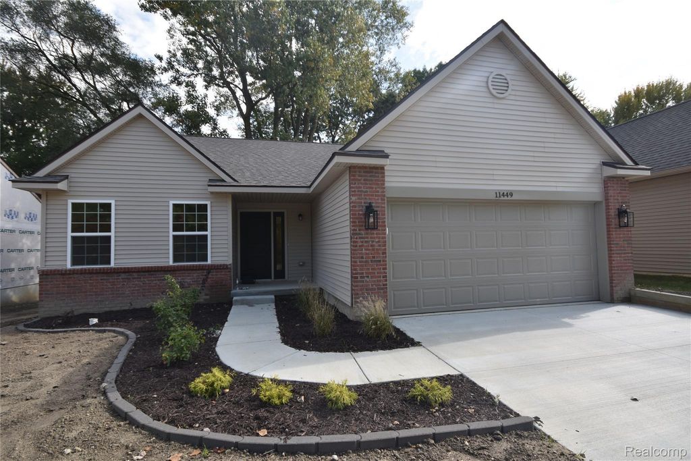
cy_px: 230
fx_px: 331
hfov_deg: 92.4
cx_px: 346
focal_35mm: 17
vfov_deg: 69.7
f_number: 8
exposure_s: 1/250
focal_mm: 11.5
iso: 140
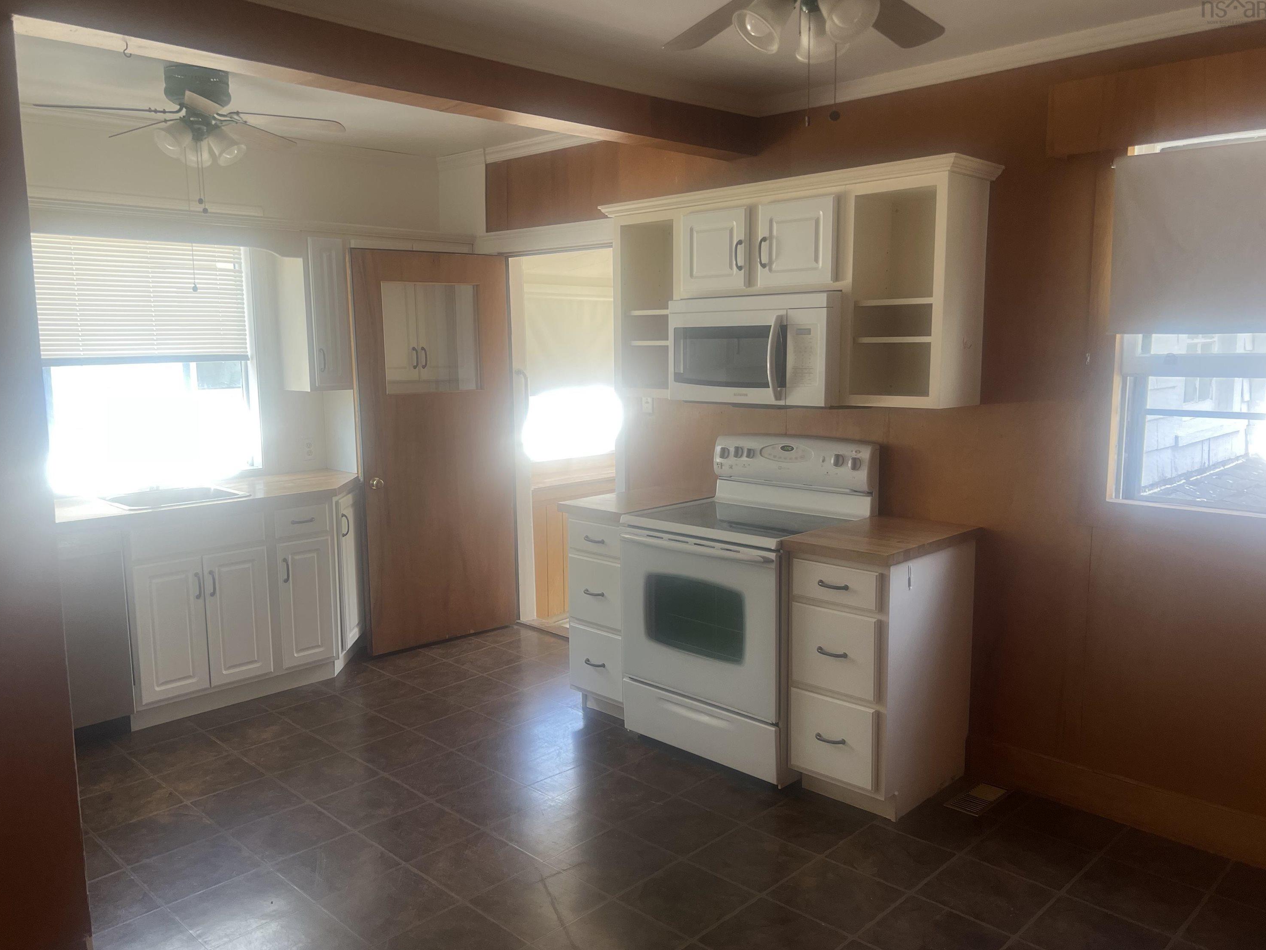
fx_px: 988
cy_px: 479
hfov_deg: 65.3
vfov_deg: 51.4
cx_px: 617
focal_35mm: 27
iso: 100
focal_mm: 5.7
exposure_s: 1/121
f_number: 1.5
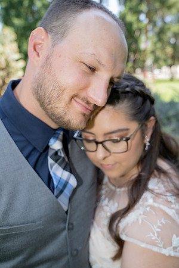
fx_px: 224
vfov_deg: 61.9
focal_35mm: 30
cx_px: 90
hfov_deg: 43.6
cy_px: 134
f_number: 4
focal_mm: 30
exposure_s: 1/250
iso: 250
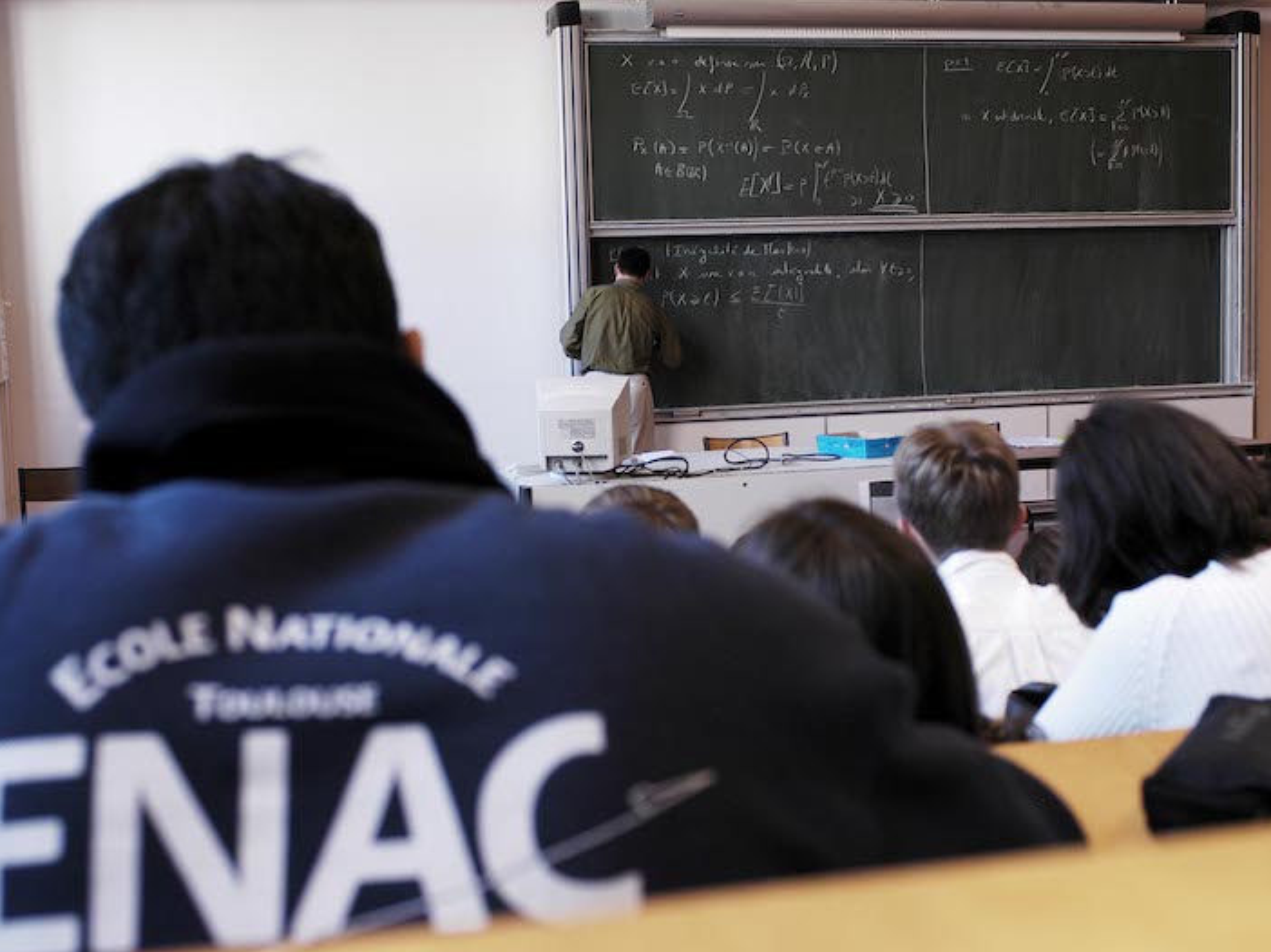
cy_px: 480
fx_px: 1688
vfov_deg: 31.5
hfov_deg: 41.2
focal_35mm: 46
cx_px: 652
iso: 400
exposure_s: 1/60
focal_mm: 28
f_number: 4
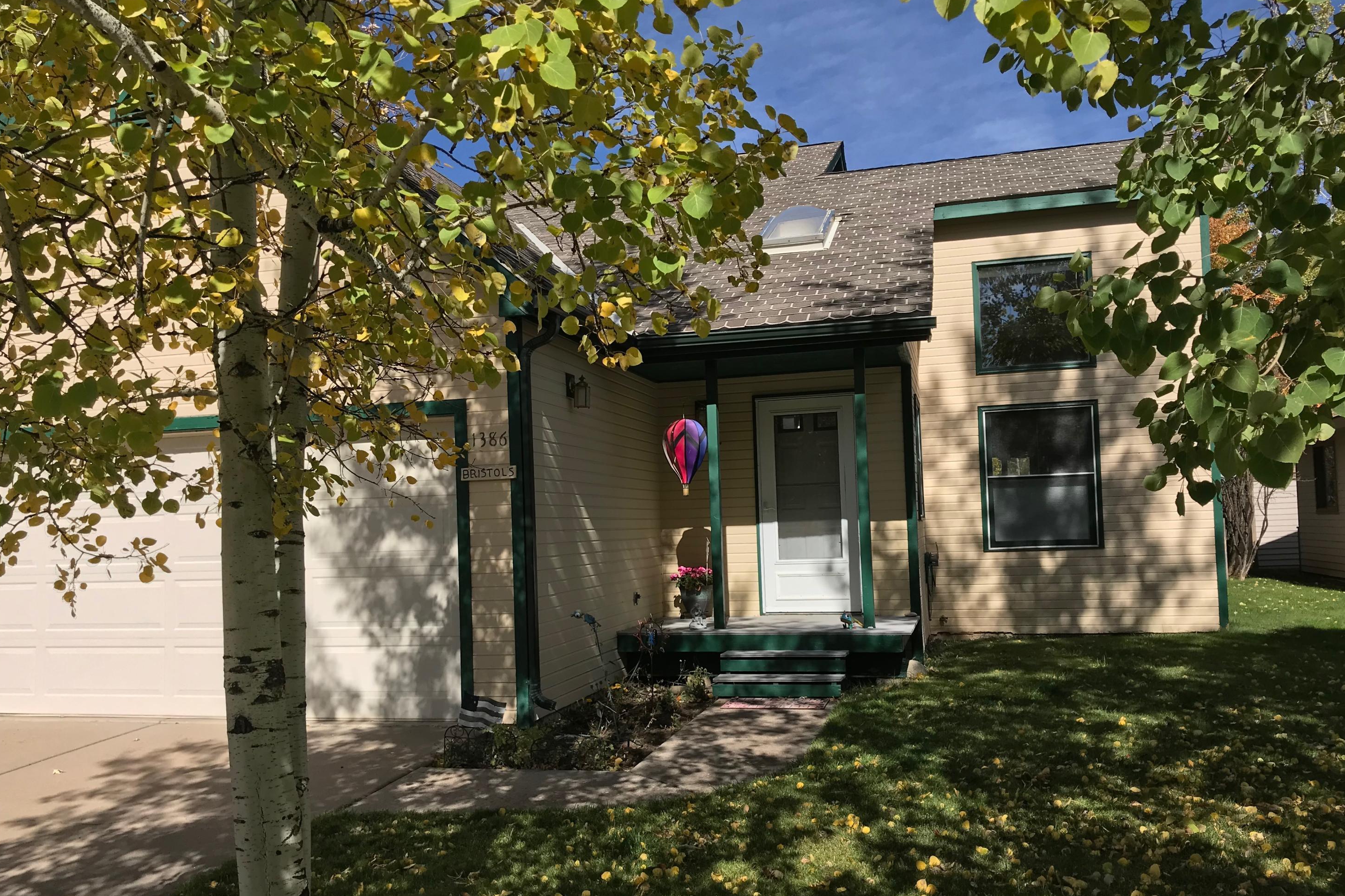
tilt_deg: +0.6
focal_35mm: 30
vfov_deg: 43.5
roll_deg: +1.8
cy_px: 498
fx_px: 1121
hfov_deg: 61.9
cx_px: 665
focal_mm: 3.99
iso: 20
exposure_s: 1/2907
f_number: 1.8
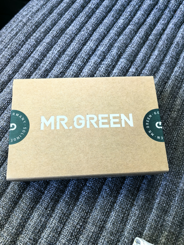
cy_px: 122
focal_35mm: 27
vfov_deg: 65.3
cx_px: 92
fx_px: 191
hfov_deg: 51.4
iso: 200
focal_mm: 5.75
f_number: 2.8
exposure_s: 1/60
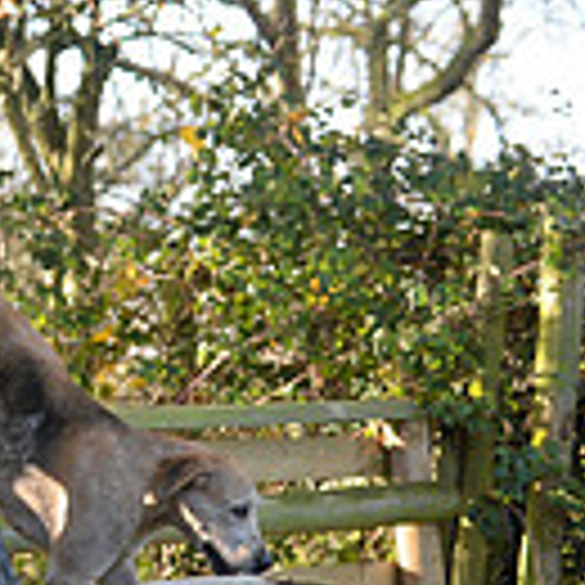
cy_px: 392
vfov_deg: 6.6
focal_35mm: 266
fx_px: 5086
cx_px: -634
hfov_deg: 6.4
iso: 1000
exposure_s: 1/1000
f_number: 3.2
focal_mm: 70
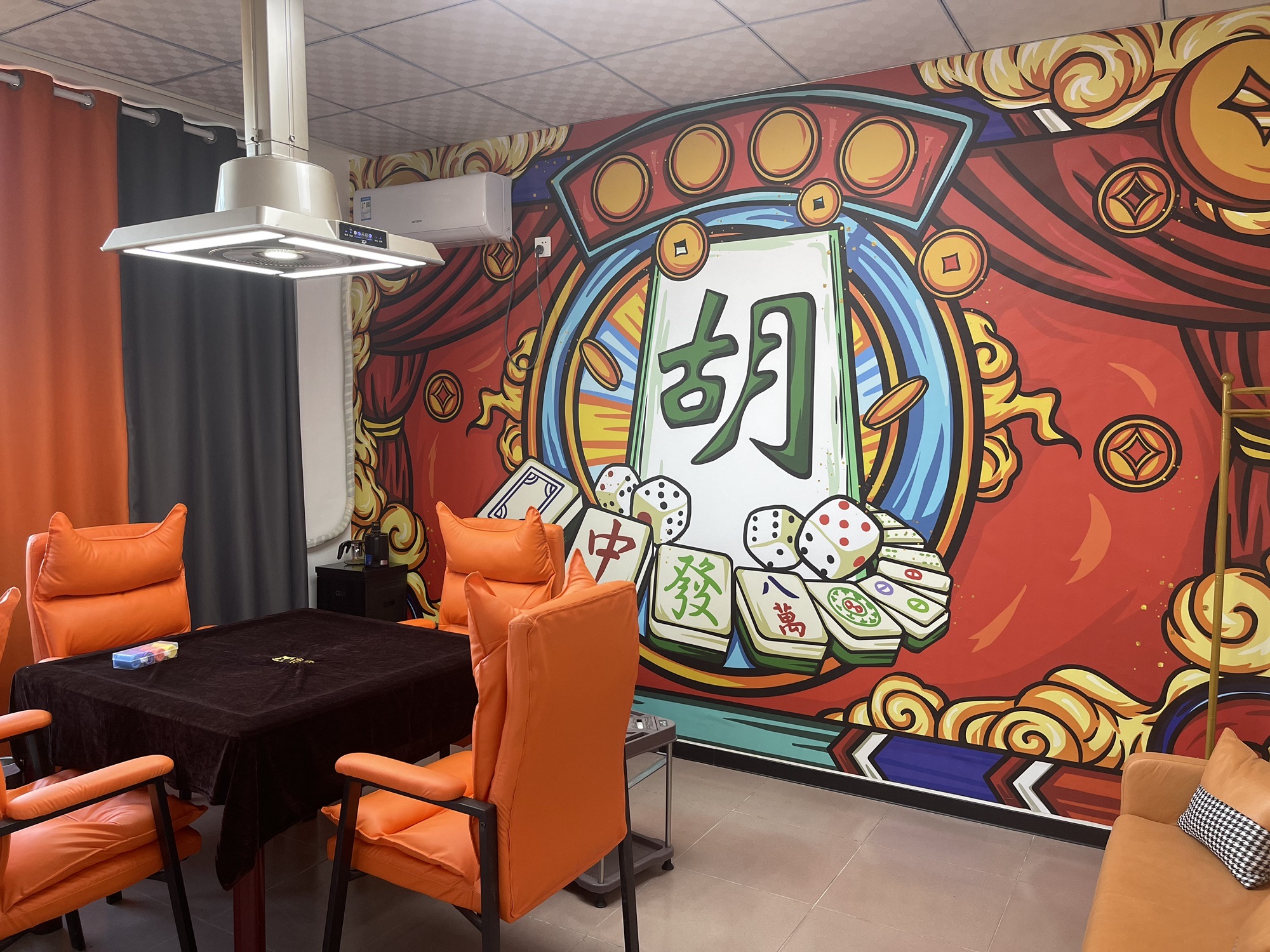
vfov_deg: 53.1
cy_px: 476
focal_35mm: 26
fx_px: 954
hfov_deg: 67.3
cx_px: 635
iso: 100
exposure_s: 1/100
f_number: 1.6
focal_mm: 5.1
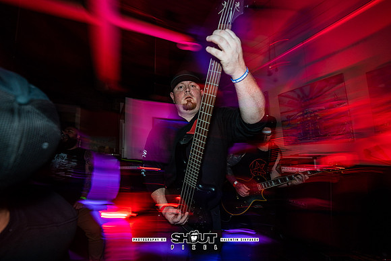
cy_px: 130
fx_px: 152
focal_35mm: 14
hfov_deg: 104.2
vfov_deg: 81.2
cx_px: 196
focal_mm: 14
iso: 160
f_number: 2.8
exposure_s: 1/10
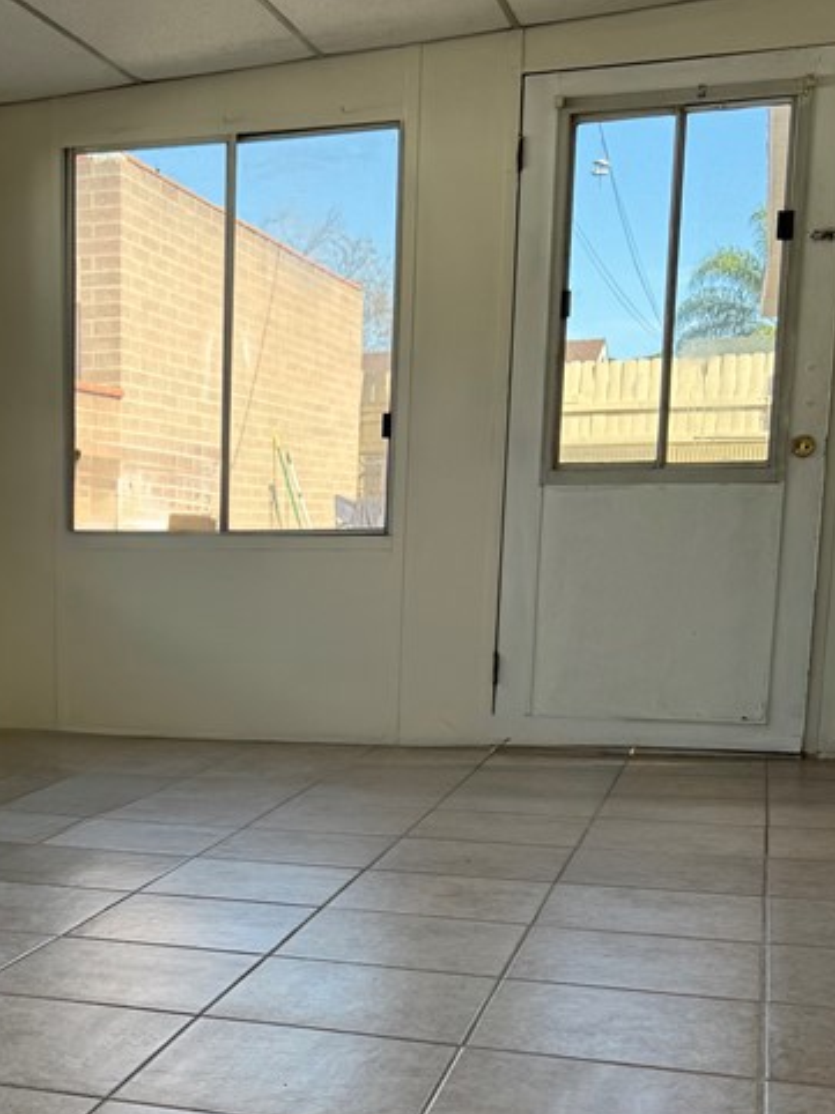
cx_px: 86
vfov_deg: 36.5
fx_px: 1642
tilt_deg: -11.7
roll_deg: +0.5
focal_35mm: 51
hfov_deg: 27.5
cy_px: 848
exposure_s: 1/430
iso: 80
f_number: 1.78
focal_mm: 6.76
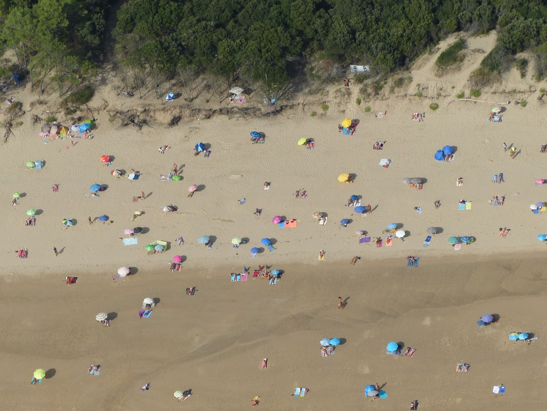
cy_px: 206
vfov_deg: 7.4
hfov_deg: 9.8
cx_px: 274
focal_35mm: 202
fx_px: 3192
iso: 100
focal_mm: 33
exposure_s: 1/1600
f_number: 4
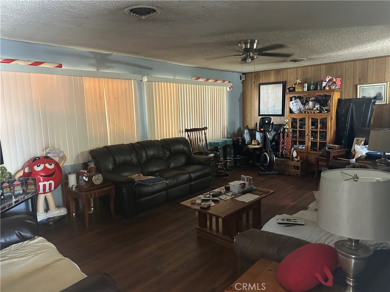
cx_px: 195
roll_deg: +1.4
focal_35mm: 24
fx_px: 270
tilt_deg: -7.2
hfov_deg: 71.6
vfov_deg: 56.8
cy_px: 146
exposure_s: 1/40
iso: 1000
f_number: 1.78
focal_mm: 6.86
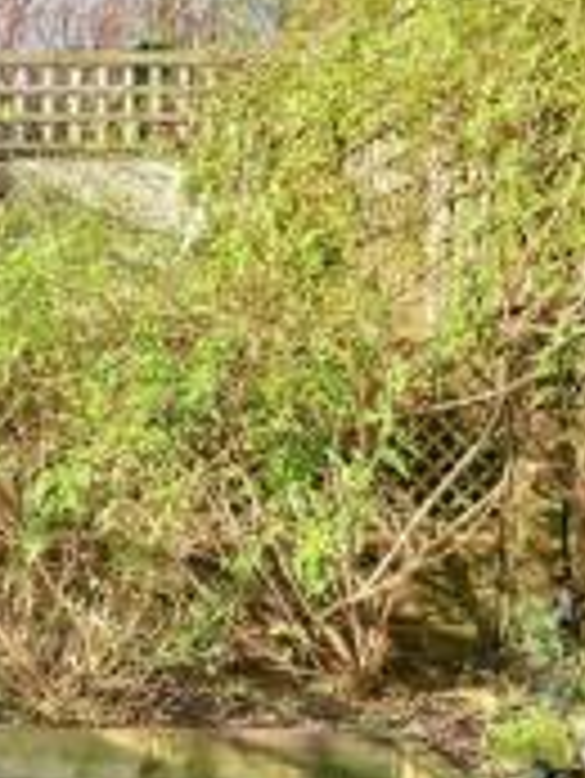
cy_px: 378
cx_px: -148
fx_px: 1594
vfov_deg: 27.4
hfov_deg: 19.4
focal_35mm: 71
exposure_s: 1/30
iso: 200
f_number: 11
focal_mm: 13
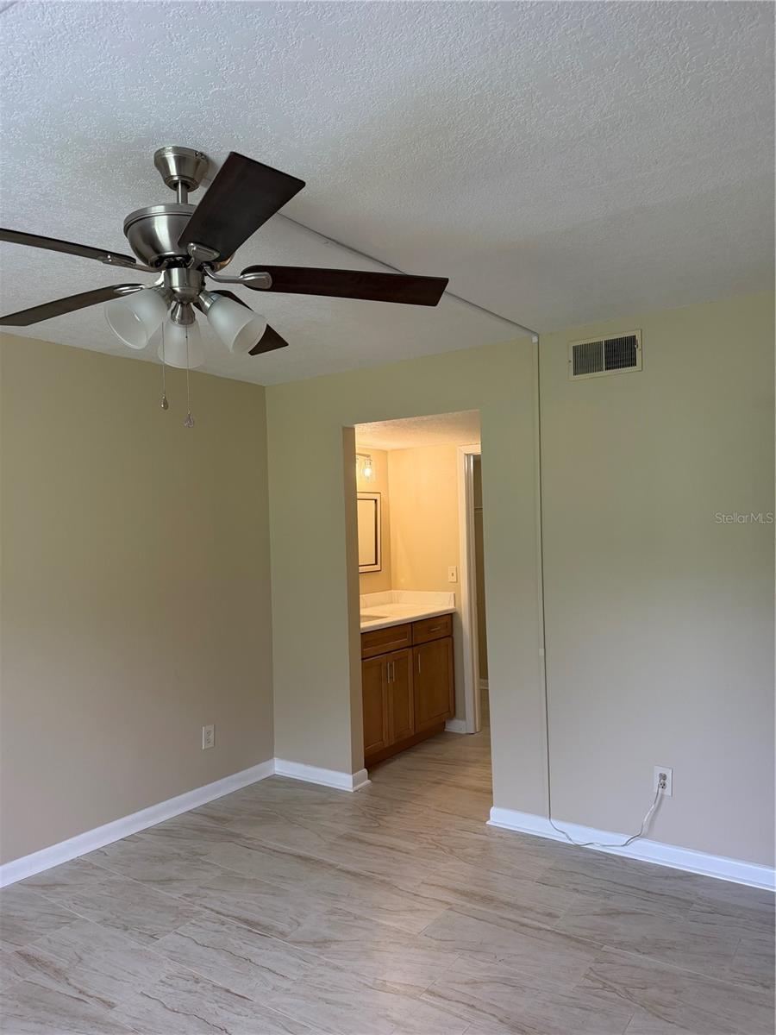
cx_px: 388
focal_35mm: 24
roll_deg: +1.8
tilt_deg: +0.7
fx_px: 717
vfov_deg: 71.6
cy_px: 518
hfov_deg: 56.8
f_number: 1.78
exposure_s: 1/149
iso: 160
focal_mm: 6.76
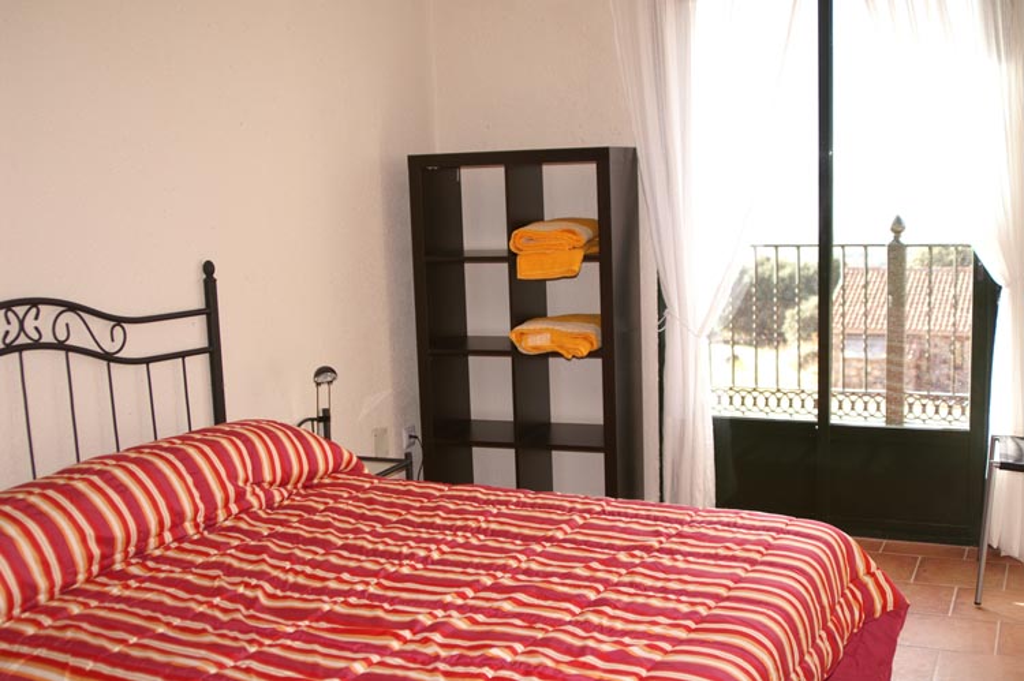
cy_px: 340
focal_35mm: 42
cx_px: 512
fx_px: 1194
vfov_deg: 31.9
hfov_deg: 46.4
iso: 125
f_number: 4
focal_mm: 28
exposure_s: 1/80
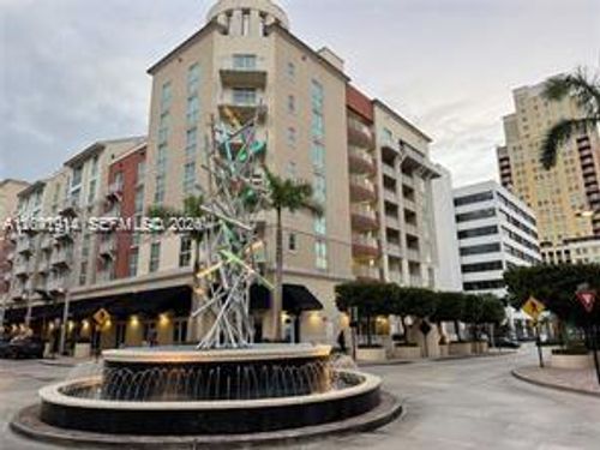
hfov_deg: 71.6
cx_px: 300
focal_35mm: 24
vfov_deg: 56.8
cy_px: 225
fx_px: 416
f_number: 1.78
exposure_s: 1/120
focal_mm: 6.76
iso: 100
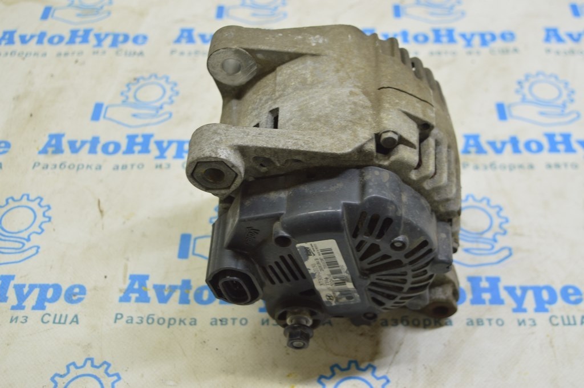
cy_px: 194
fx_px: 827
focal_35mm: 51
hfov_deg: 38.9
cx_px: 292
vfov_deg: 26.4
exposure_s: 1/20
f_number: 5.6
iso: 400
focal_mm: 34
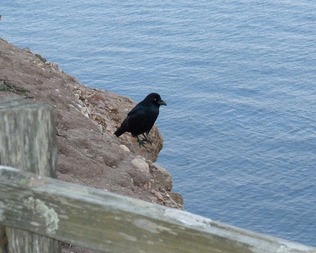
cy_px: 118
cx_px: 140
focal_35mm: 203
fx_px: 1899
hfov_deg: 9.5
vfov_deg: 7.6
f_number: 4.5
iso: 640
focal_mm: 25.9
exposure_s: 1/40
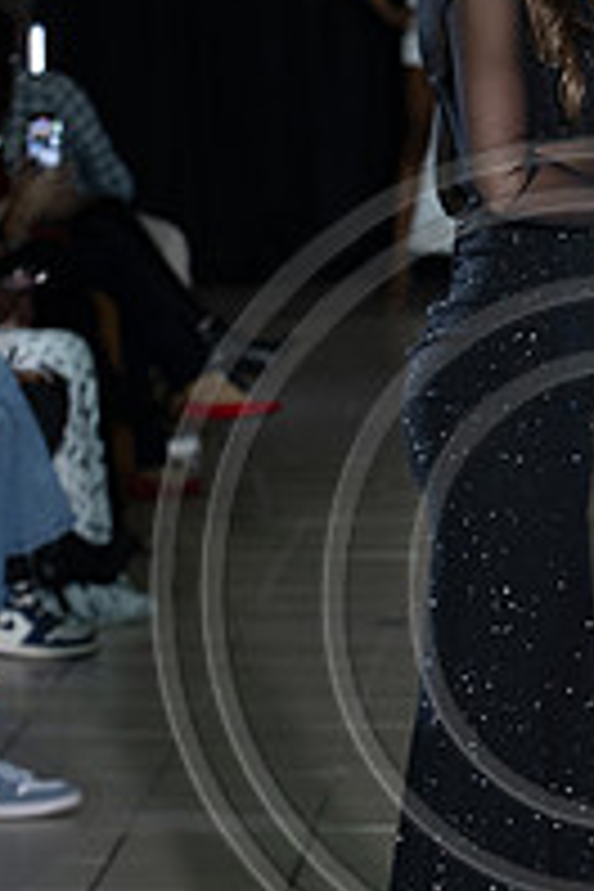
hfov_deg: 5.4
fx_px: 6286
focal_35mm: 254
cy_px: 585
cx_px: 608
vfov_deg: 8.1
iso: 1250
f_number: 5.6
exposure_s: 1/160
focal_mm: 112
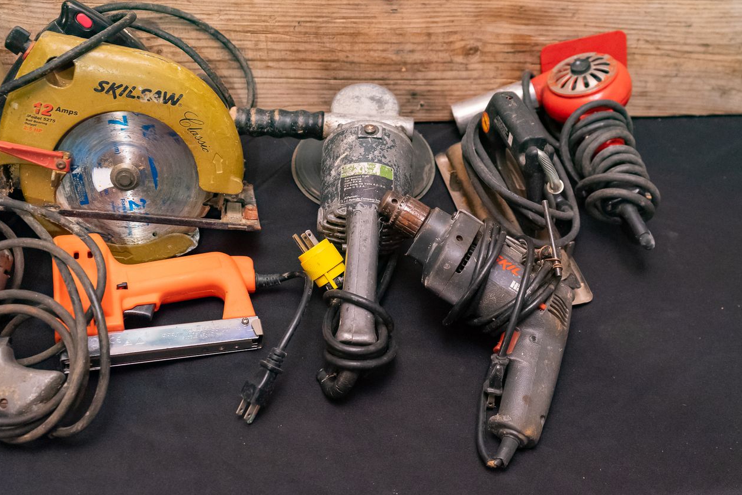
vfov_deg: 33.4
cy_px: 245
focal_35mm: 40
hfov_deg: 48.3
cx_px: 421
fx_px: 824
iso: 3200
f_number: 4
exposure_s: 1/60
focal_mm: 34
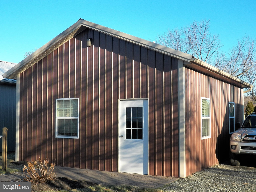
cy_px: 96
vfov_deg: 32.9
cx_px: 128
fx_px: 325
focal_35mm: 44
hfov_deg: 42.9
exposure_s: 1/500
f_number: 4
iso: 125
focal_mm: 7.9
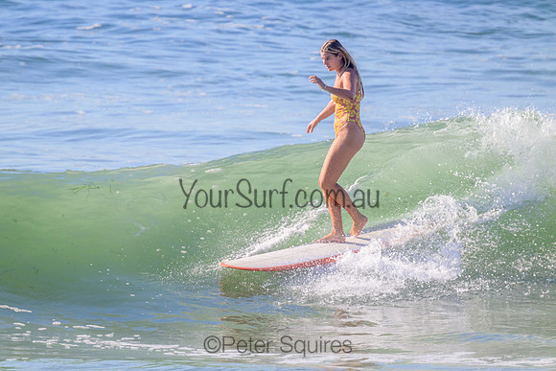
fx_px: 12358
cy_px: 186
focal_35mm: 800
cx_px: 278
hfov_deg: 2.6
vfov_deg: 1.7
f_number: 11
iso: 1100
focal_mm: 800
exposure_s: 1/2000
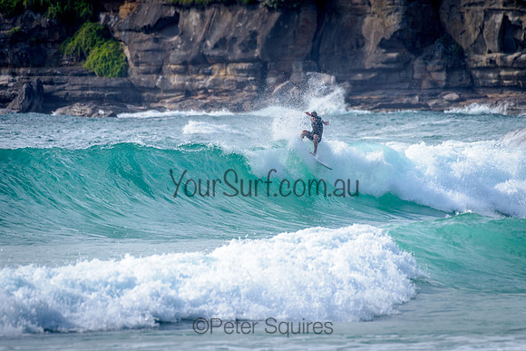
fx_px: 8958
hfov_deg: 3.4
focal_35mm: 613
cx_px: 254
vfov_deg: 2.2
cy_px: 136
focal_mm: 500
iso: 220
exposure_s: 1/2000
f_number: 5.6
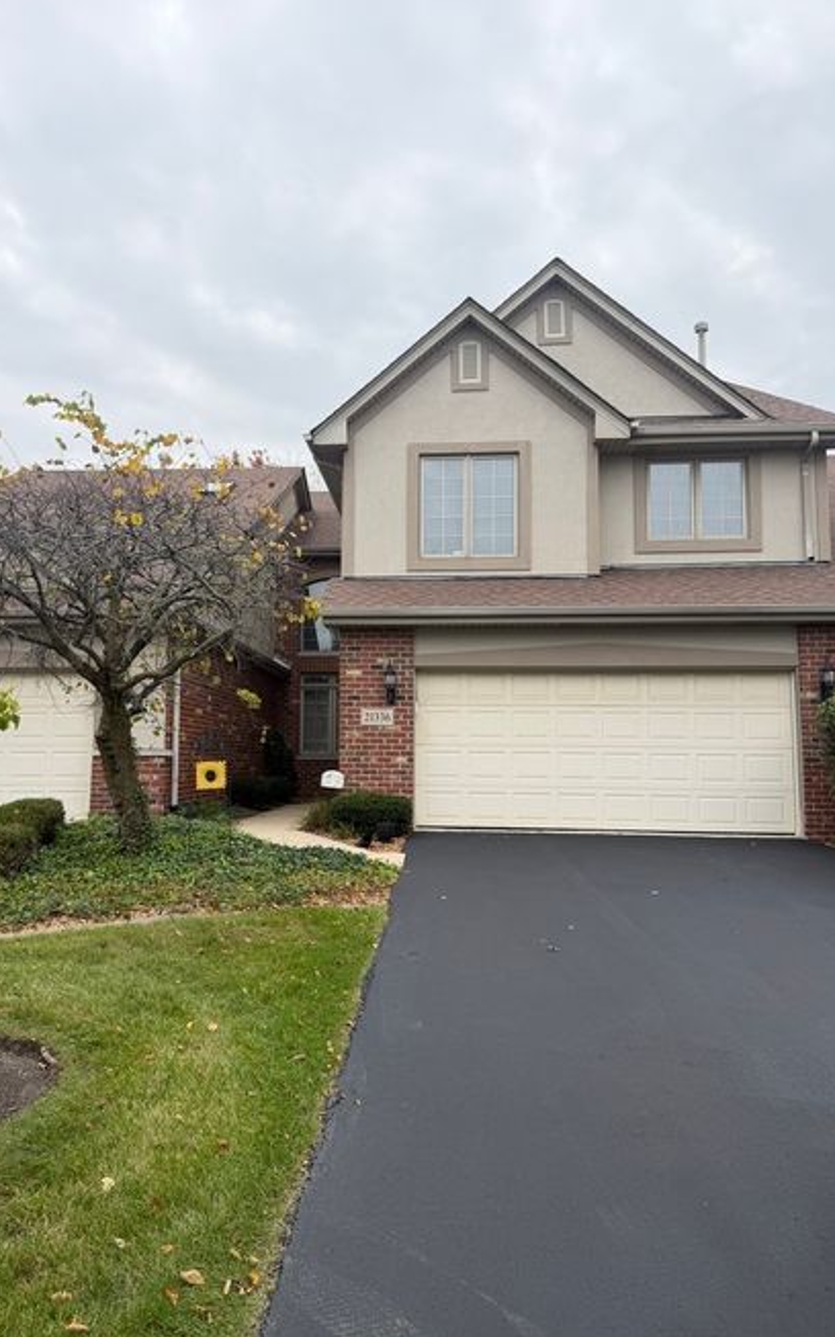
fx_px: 947
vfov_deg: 70.4
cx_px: 370
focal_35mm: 26
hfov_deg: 47.5
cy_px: 666
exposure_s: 1/266
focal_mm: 6.76
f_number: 1.78
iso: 80
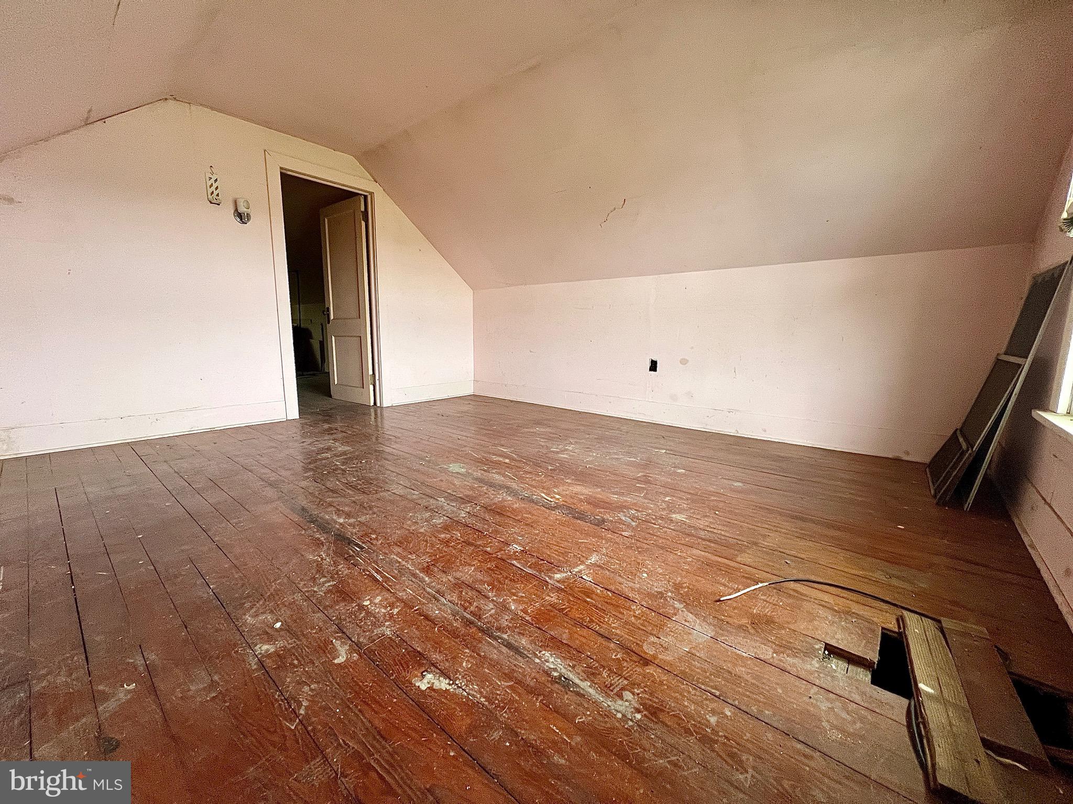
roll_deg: -0.6
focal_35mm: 13
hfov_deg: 106.2
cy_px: 402
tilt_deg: -9.5
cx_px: 536
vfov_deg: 89.9
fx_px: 403
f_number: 1.8
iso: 250
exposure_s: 1/62
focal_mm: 1.57
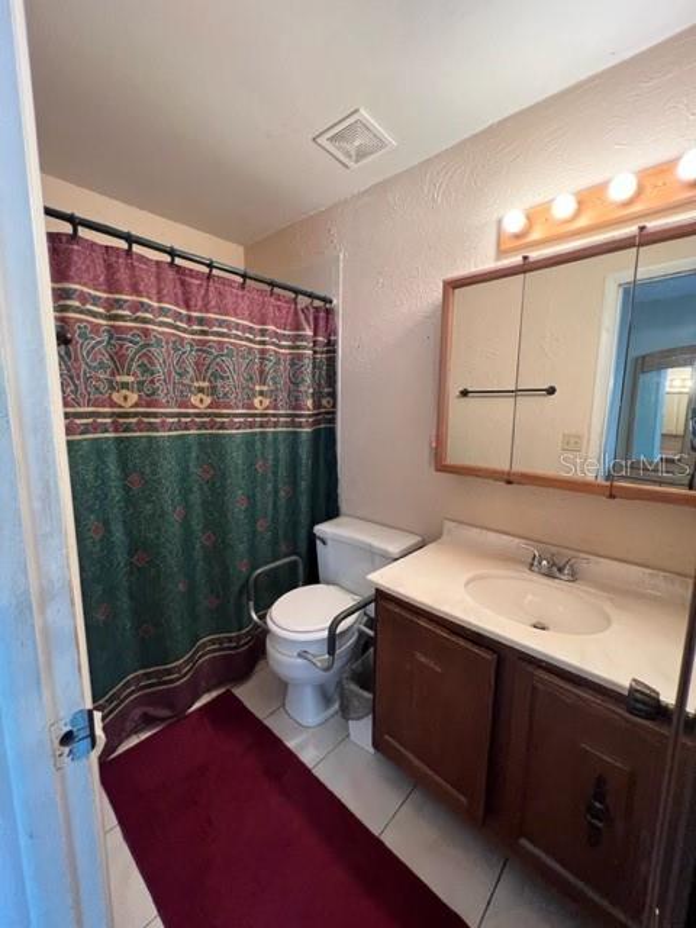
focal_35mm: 13
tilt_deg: -7.8
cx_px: 348
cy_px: 464
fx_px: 349
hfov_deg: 89.9
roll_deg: -0.1
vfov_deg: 106.2
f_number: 1.8
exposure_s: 1/60
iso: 400
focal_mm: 1.57
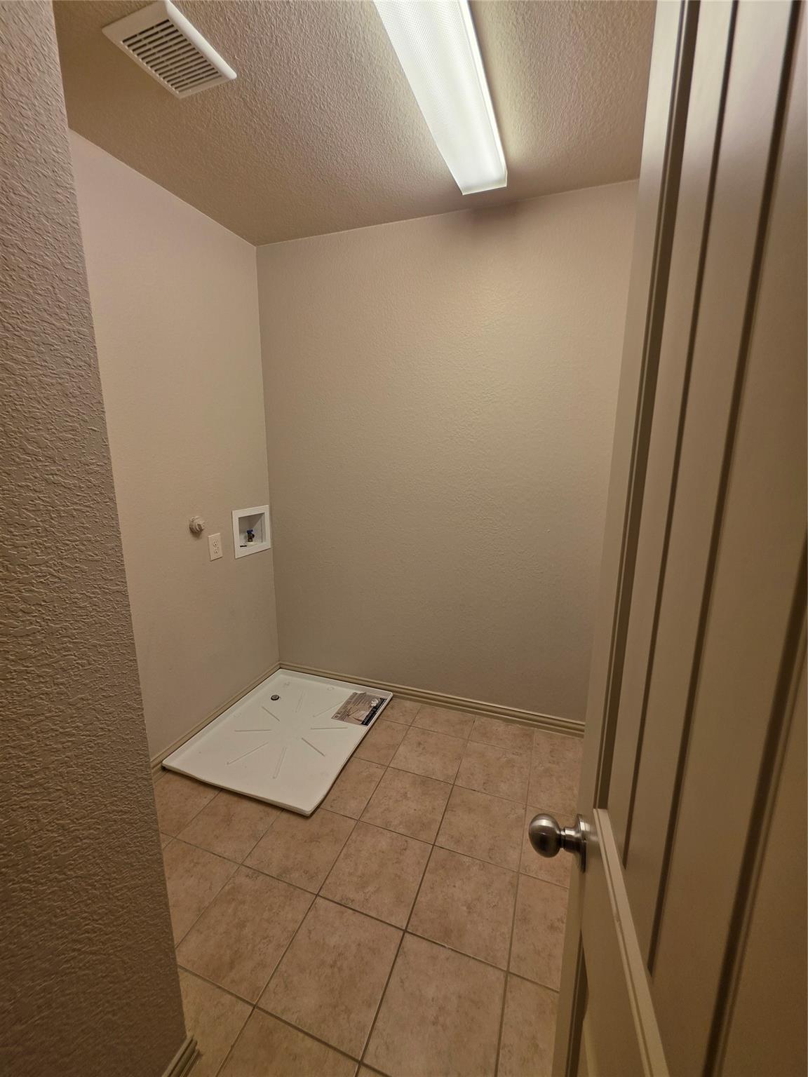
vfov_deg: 106.2
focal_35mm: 13
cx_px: 404
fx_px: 405
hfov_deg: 89.9
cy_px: 538
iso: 125
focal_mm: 2.2
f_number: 1.9
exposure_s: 1/120
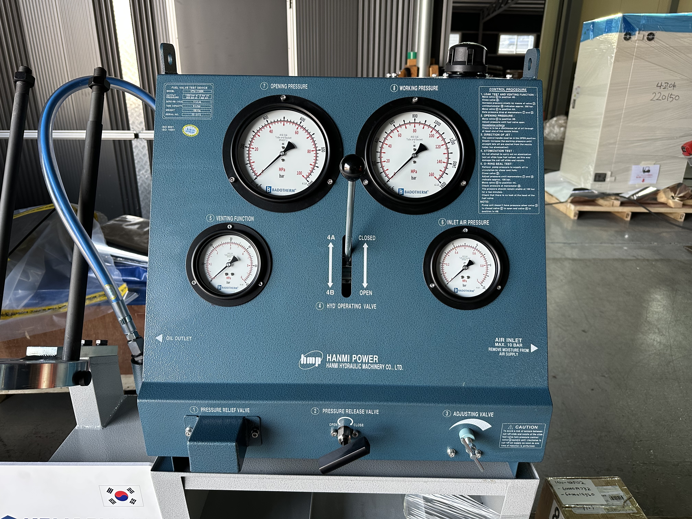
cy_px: 260
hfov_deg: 71.6
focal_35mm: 24
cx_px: 346
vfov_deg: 56.8
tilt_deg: -20.8
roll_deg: -1.0
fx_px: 480
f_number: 1.78
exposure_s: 1/121
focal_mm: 6.86
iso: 160
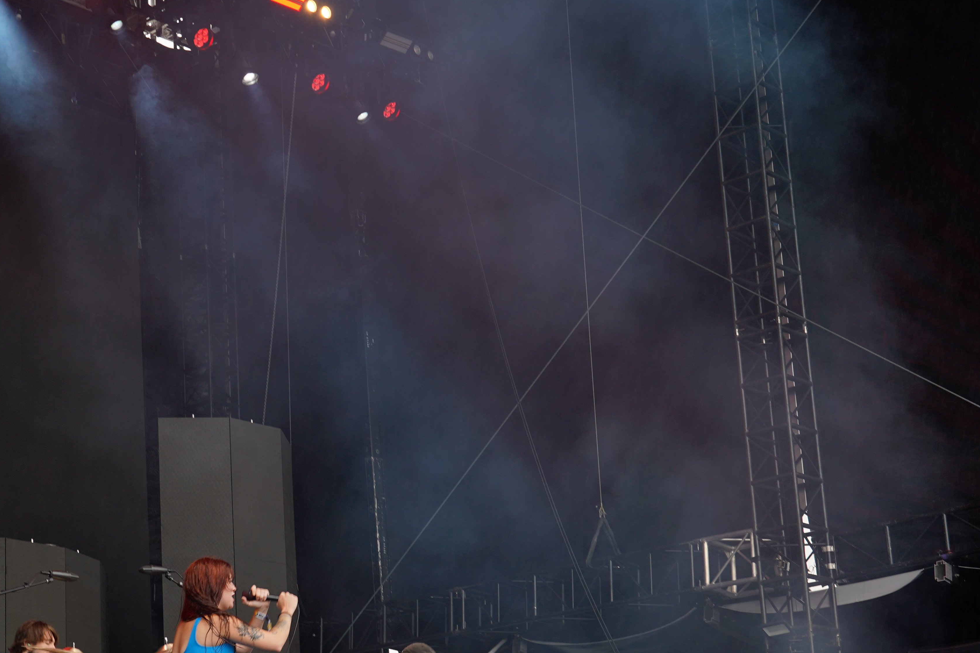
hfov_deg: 27.5
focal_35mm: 73
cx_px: 297
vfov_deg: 18.6
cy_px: 459
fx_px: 1987
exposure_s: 1/100
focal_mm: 41
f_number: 5.6
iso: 100
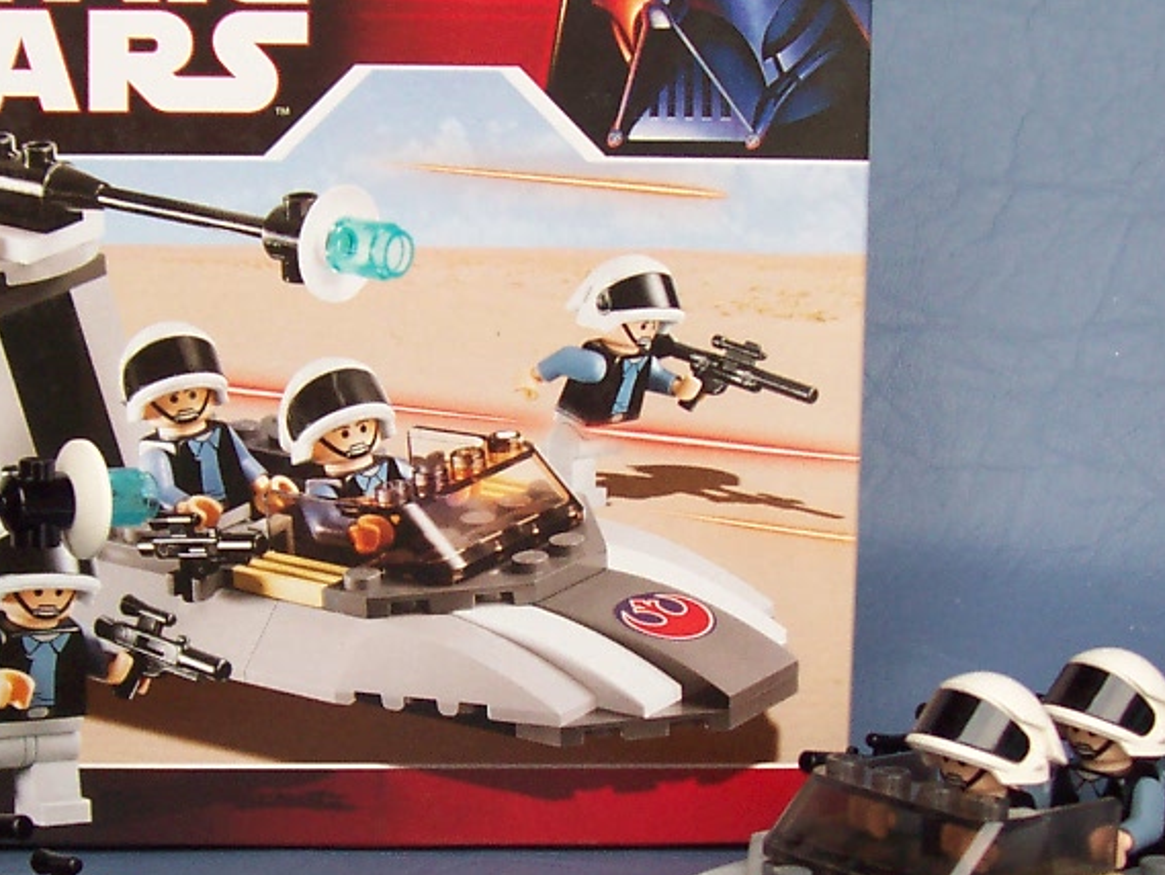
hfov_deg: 25.0
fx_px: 2626
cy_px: 576
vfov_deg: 18.9
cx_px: 485
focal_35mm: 78
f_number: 2.8
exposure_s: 1/180
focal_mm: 5.6
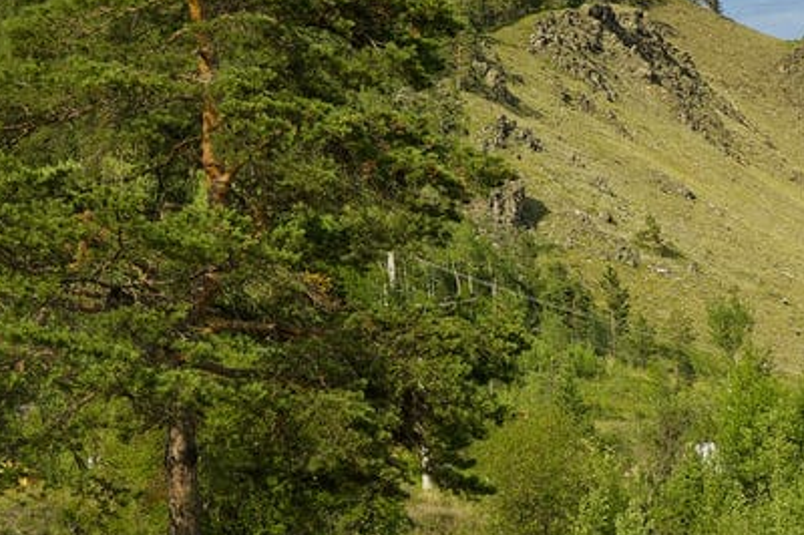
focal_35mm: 125
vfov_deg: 10.9
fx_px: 2789
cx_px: 880
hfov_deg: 15.9
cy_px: 224
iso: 200
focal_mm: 50
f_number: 8
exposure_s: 1/250
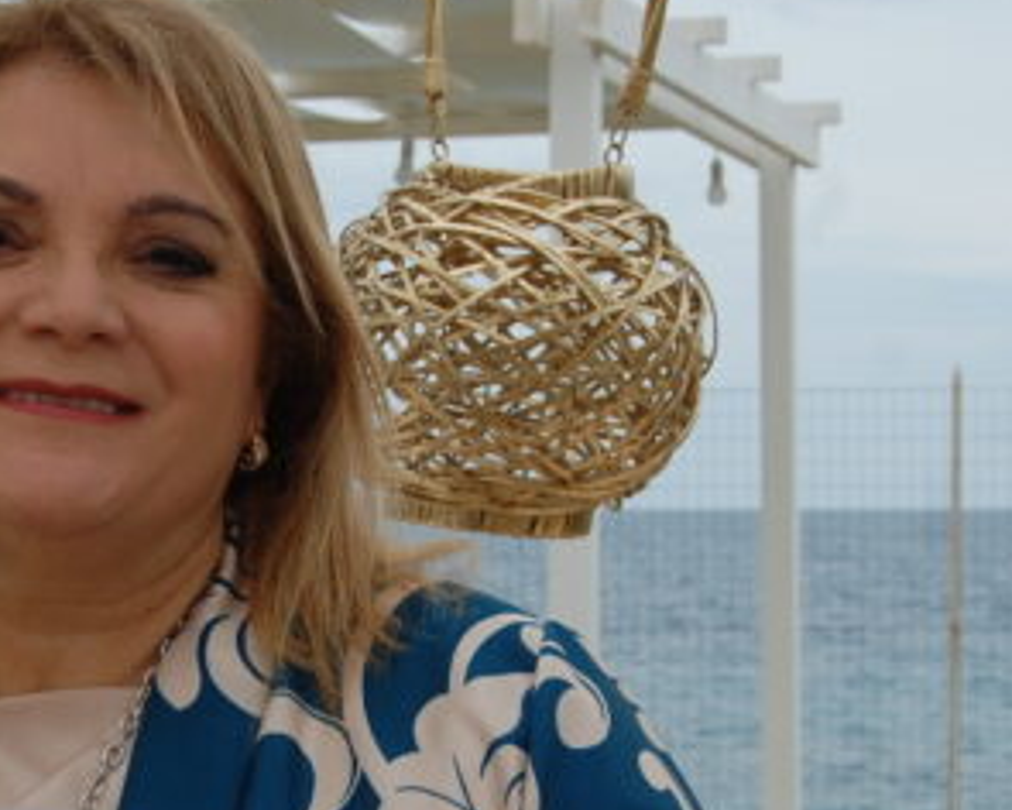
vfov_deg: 13.9
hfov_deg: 17.4
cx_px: 316
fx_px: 3295
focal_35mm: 110
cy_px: 633
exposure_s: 1/200
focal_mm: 30
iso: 200
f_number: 7.1
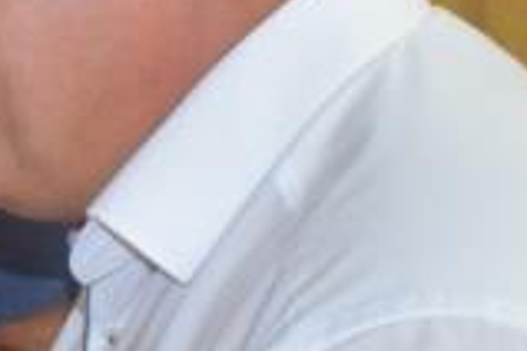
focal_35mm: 203
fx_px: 2975
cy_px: 399
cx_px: -232
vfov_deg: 6.7
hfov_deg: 9.9
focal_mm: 21
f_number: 3.8
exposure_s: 1/60
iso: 800
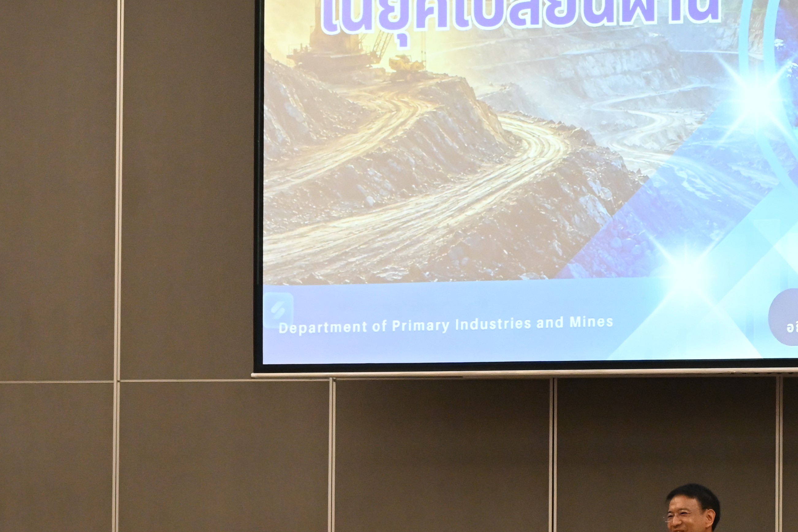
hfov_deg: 8.6
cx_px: 716
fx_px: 5298
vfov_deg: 5.8
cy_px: 320
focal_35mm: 239
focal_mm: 103
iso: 6400
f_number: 4
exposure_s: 1/500
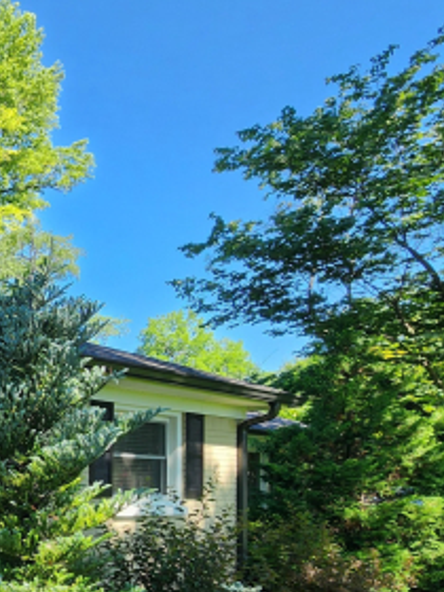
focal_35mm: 31
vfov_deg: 55.2
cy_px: 452
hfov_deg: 30.7
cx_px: -183
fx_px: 530
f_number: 2.2
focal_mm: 2.2
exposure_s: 1/364
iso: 50
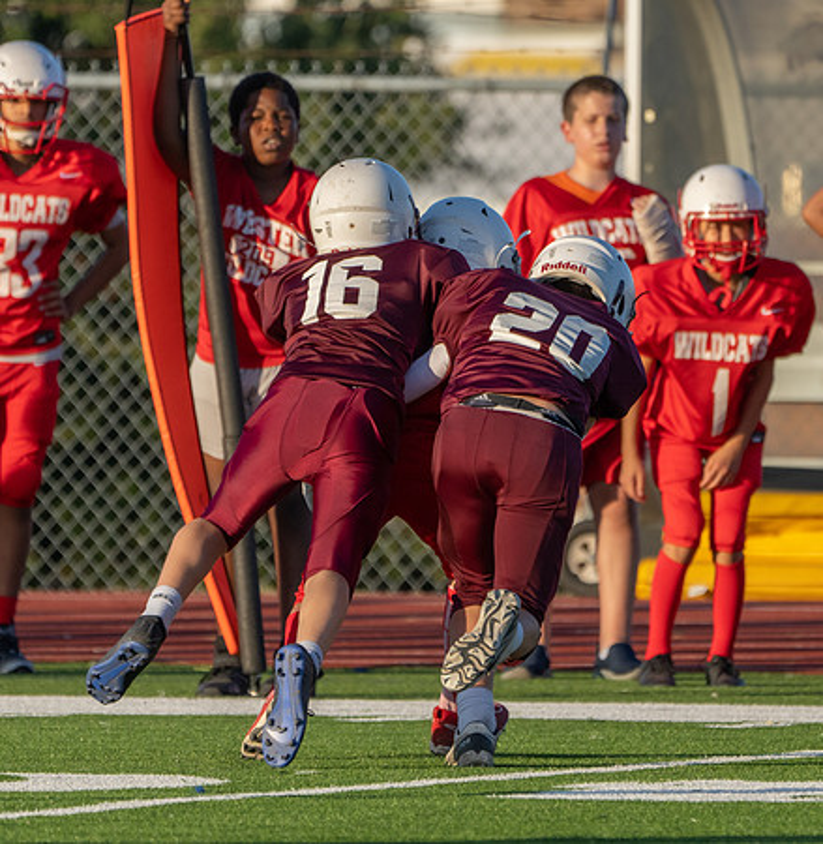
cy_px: 391
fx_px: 22267
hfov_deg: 2.1
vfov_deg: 2.2
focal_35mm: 818
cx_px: 572
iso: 320
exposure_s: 1/1250
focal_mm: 400
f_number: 5.6
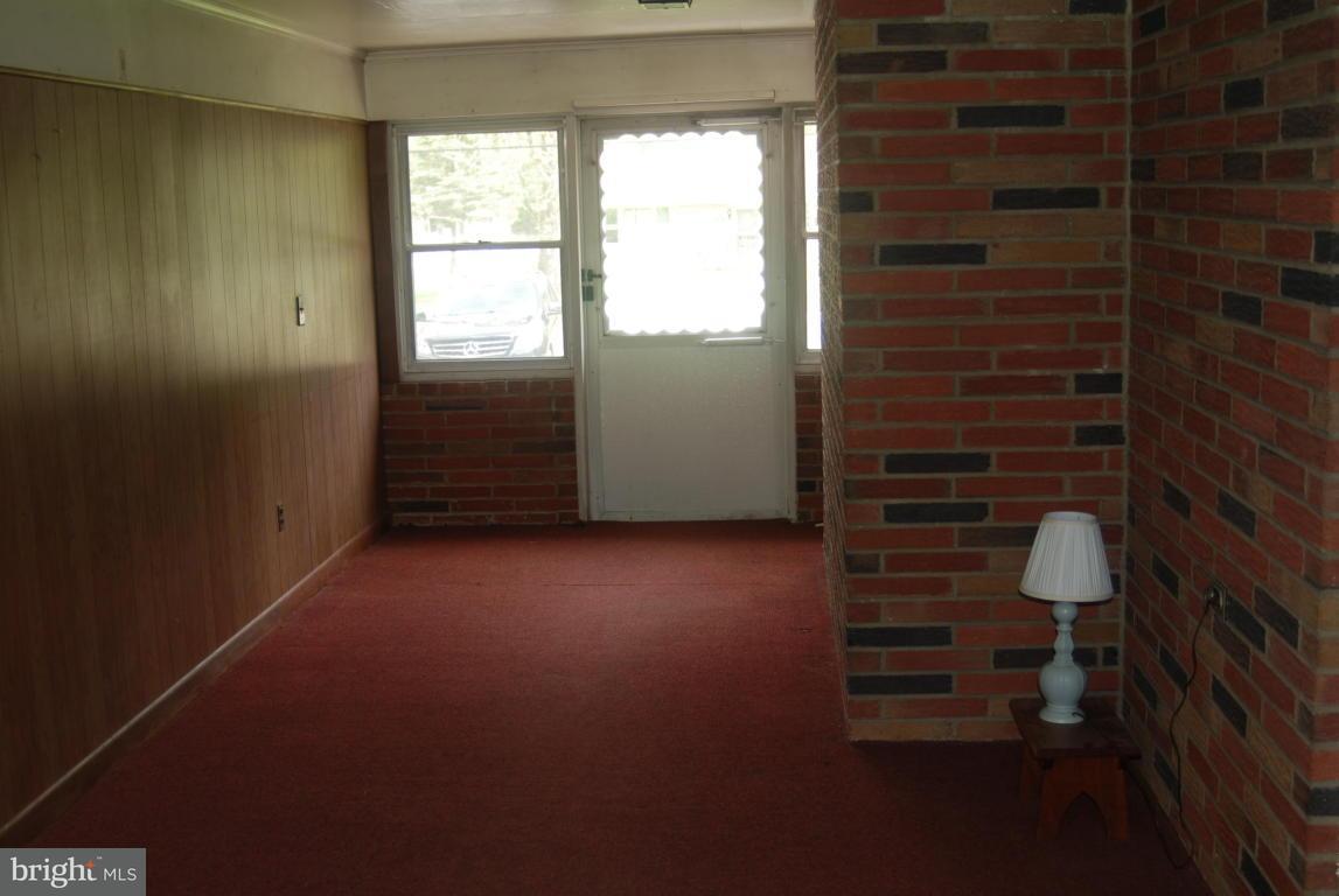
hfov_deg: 46.3
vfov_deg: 32.0
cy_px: 448
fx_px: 1564
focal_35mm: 42
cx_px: 670
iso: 100
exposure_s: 1/40
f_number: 3.5
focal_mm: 28
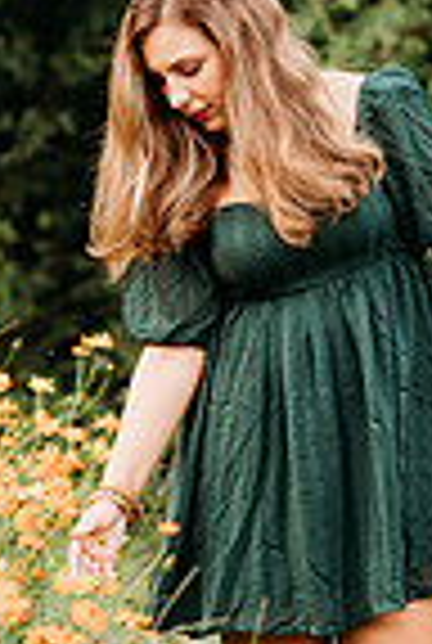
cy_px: 239
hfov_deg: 5.2
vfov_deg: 7.7
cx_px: 279
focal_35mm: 267
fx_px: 4783
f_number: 2.2
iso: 100
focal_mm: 85
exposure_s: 1/400
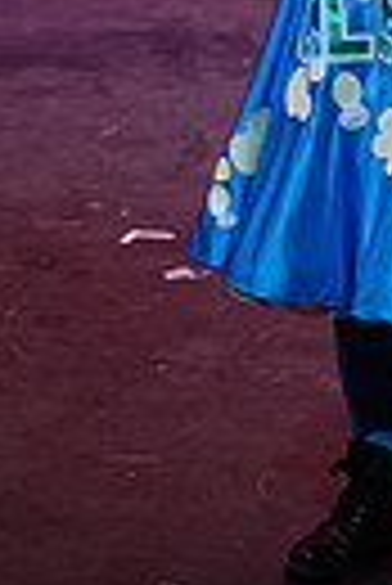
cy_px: -256
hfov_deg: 5.7
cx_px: 415
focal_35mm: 242
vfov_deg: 8.3
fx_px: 3942
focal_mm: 70
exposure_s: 1/200
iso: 1000
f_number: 2.8
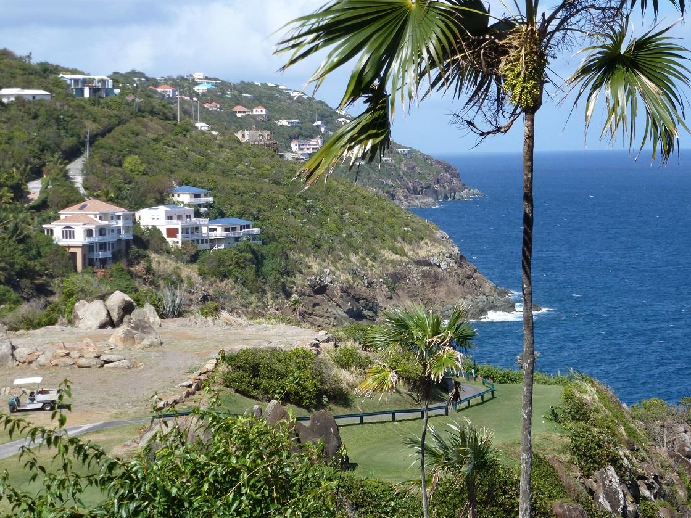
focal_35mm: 107
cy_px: 260
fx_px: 2136
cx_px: 346
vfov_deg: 13.8
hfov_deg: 18.4
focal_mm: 18.7
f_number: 5
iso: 100
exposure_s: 1/400
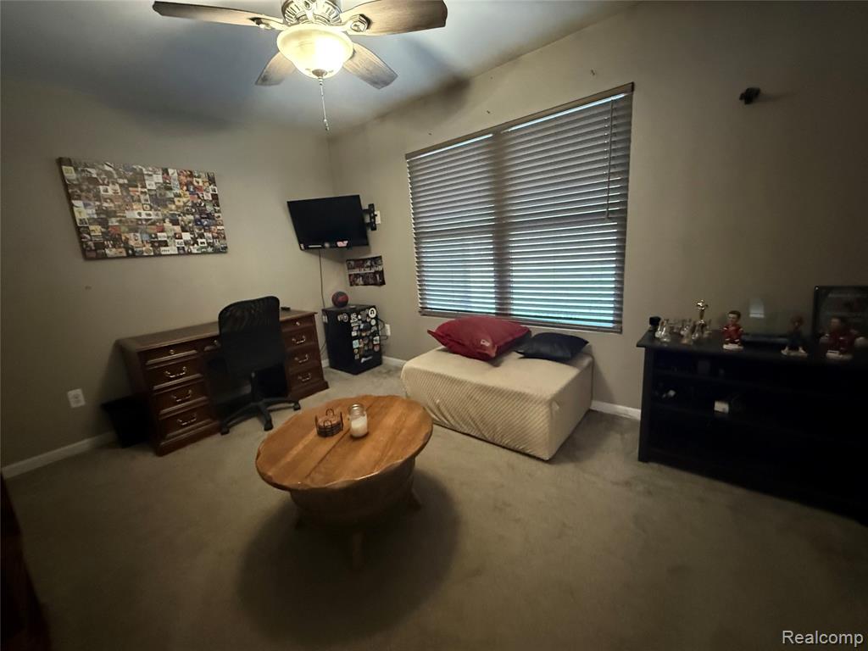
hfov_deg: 102.1
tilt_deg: -12.2
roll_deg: +3.6
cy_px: 326
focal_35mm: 14
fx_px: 351
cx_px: 434
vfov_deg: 85.7
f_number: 2.2
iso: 1250
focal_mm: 2.22
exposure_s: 1/40
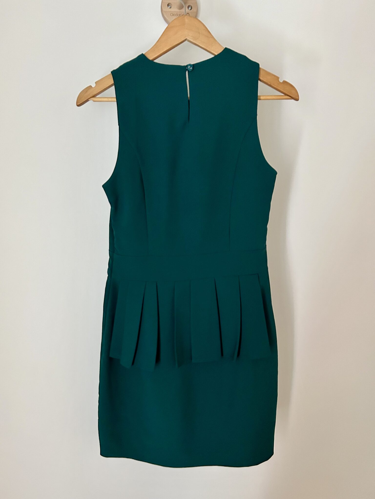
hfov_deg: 53.1
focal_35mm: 26
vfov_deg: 67.3
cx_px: 188
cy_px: 250
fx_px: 376
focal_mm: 5.7
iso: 640
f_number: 1.5
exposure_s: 1/36
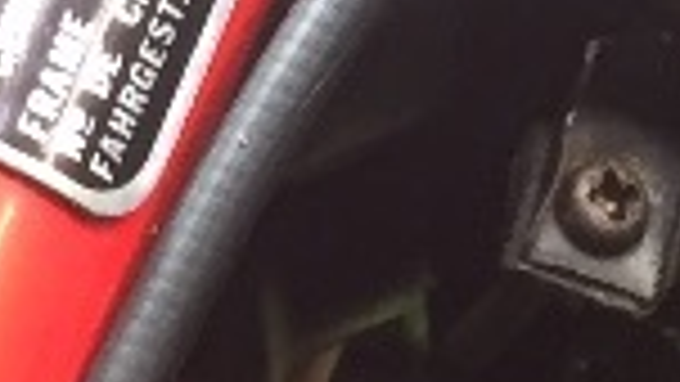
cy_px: 1645
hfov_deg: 8.0
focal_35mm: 267
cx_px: -104
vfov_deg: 4.2
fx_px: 4815
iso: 100
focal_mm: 4.15
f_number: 2.2
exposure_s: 1/33
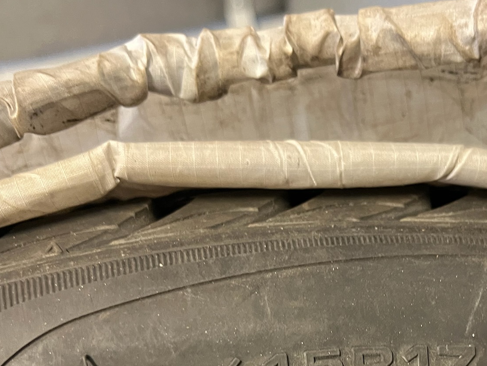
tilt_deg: -63.3
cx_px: 340
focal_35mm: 48
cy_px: 334
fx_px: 675
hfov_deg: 39.0
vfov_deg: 29.0
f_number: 1.6
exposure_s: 1/33
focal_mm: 5.1
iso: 400
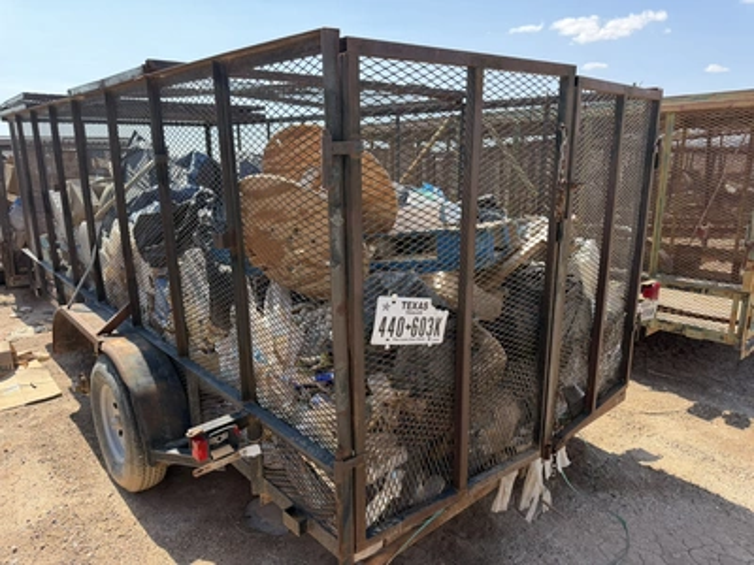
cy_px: 282
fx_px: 523
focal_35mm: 24
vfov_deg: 56.8
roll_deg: -0.2
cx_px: 377
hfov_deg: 71.6
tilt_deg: -12.3
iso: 100
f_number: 1.78
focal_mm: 6.76
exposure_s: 1/1410
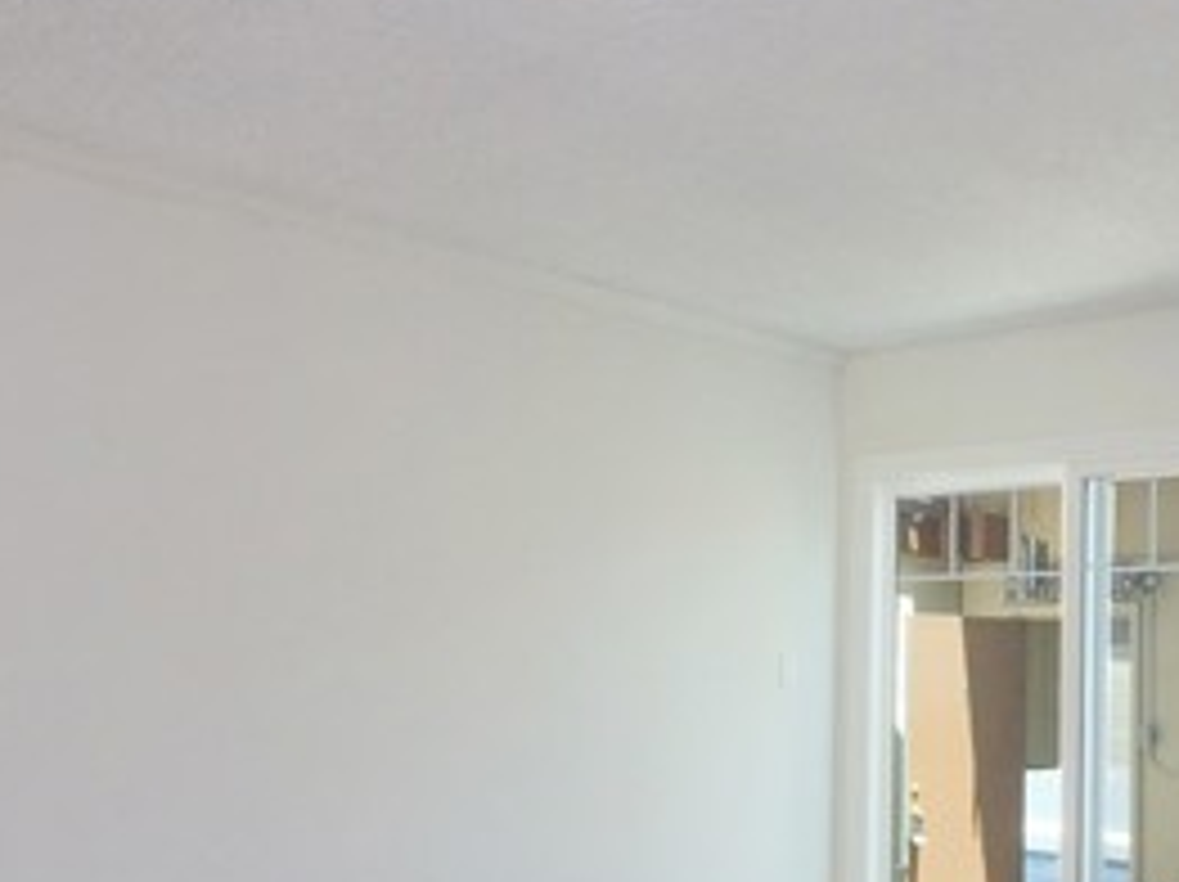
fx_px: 1497
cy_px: 652
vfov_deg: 32.3
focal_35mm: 44
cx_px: 810
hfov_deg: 42.3
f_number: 8
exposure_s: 1/100
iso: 3200
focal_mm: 9
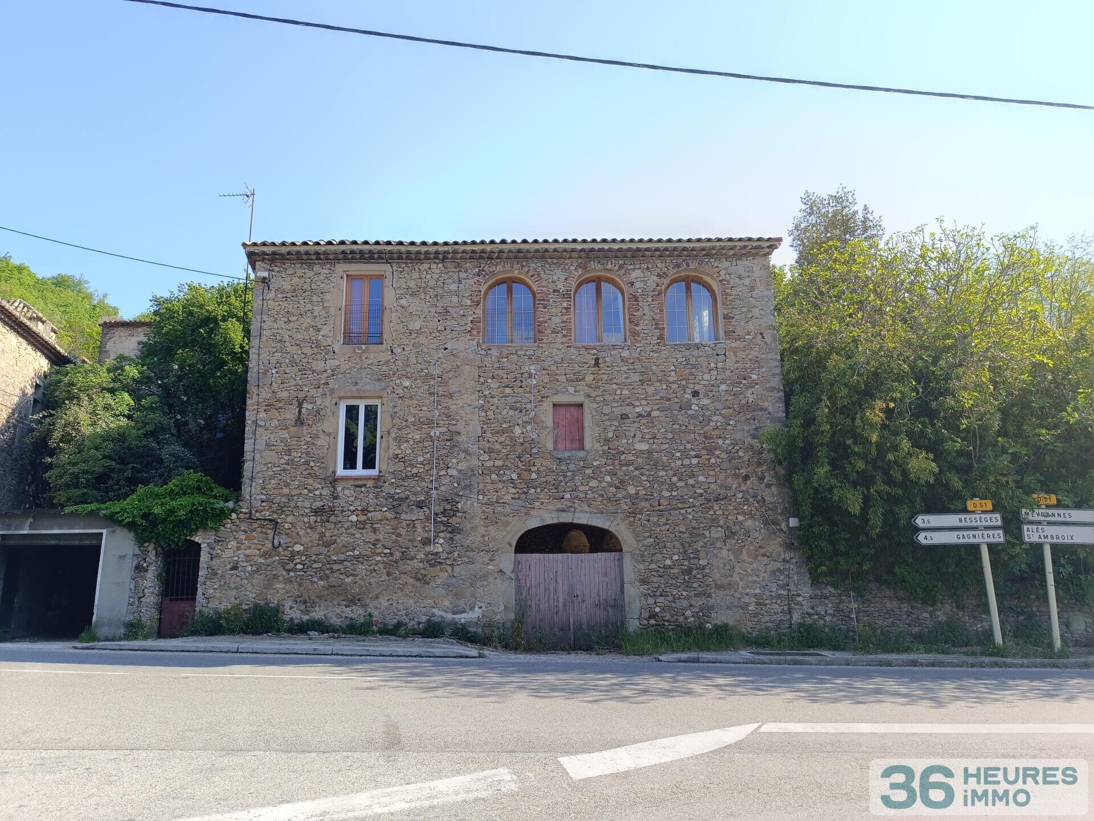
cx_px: 547
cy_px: 410
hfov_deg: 71.6
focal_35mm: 24
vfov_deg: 56.8
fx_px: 758
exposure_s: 1/160
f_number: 1.65
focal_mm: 6.14
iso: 50
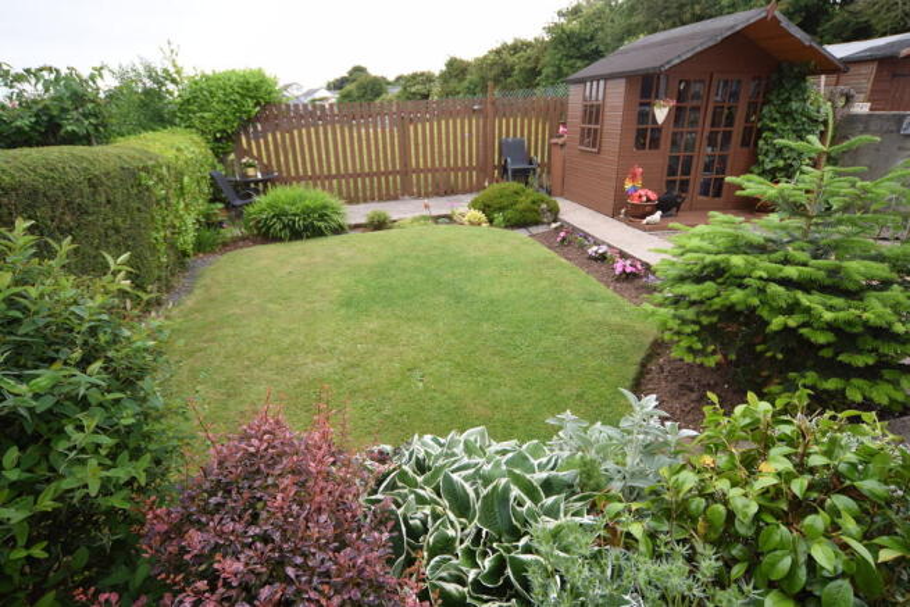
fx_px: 455
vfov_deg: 67.4
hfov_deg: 90.0
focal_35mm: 18
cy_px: 304
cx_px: 455
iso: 360
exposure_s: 1/125
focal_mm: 12
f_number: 5.6
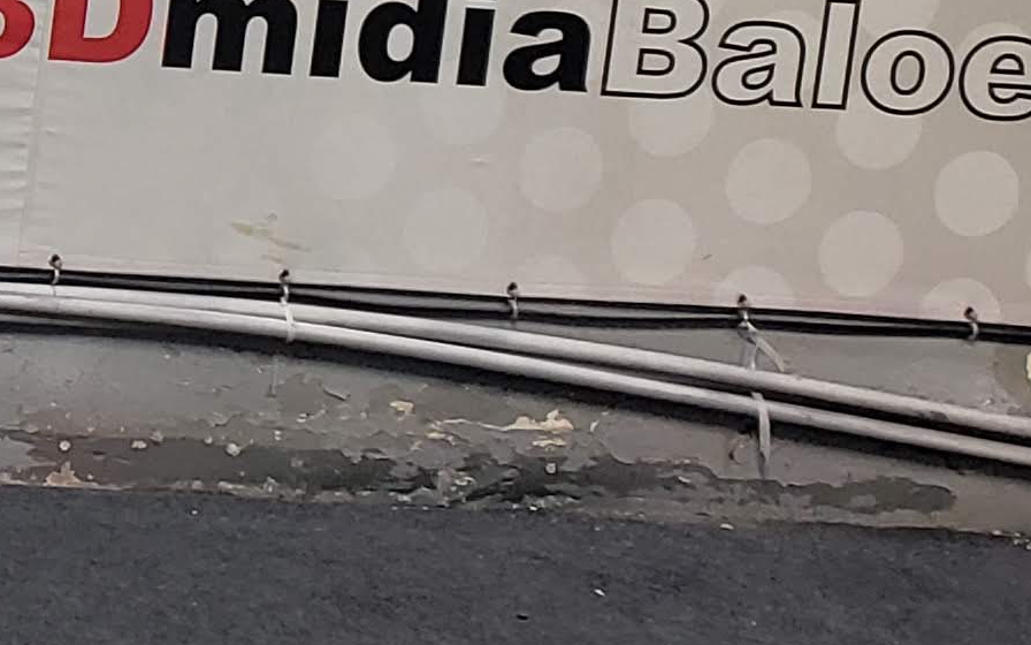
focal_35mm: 124
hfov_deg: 14.0
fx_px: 3484
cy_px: -427
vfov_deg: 10.1
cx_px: -1076
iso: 125
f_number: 2.4
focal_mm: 4.3
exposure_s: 1/60
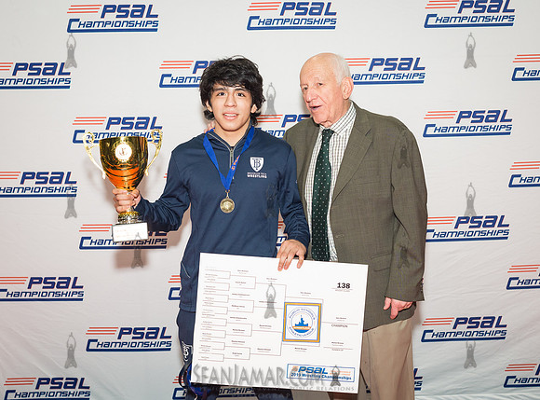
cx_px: 278
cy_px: 206
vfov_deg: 29.9
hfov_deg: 39.7
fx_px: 747
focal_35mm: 48
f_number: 5
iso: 1600
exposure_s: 1/250
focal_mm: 35
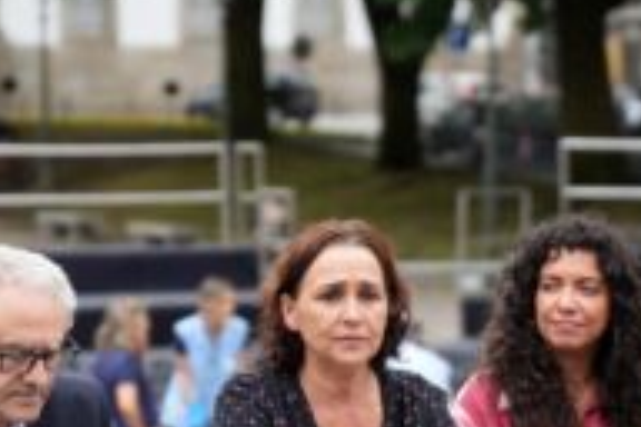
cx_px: 431
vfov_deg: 7.9
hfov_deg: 11.9
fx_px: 3080
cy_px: 390
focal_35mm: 173
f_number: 2.8
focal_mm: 79
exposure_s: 1/3200
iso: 1600
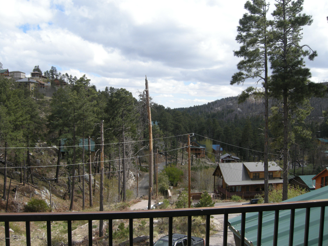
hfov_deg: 52.6
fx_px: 332
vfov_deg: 40.7
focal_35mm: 35
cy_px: 123
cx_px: 164
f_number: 3
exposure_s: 1/538
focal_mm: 7.5
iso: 64
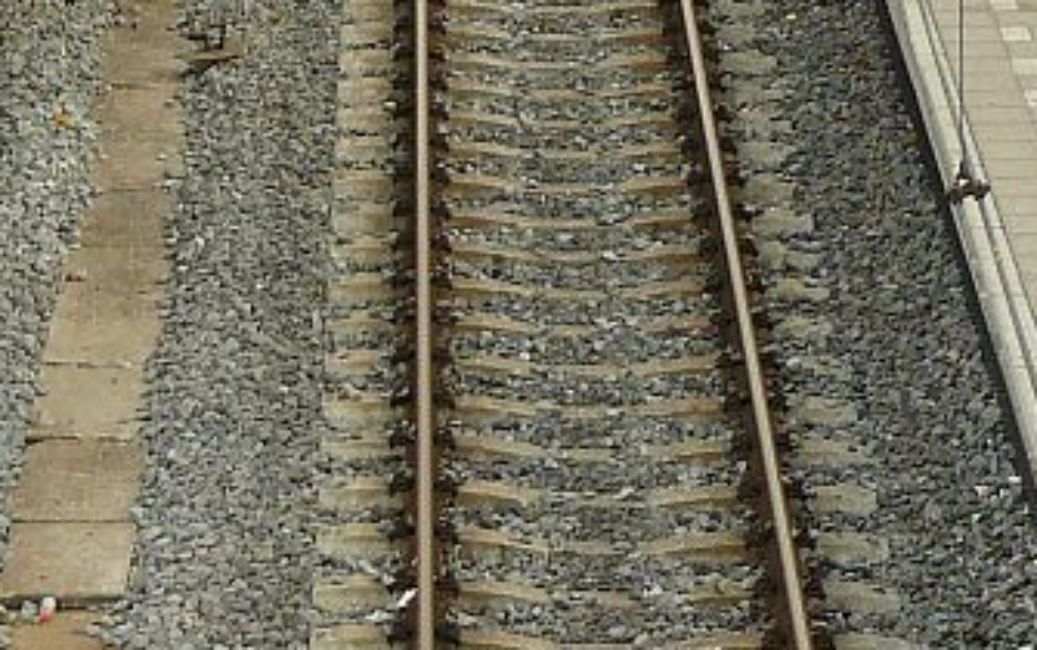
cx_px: 28
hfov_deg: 10.2
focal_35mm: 204
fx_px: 5770
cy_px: -418
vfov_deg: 6.3
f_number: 3.2
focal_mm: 10.5
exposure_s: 1/80
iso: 100
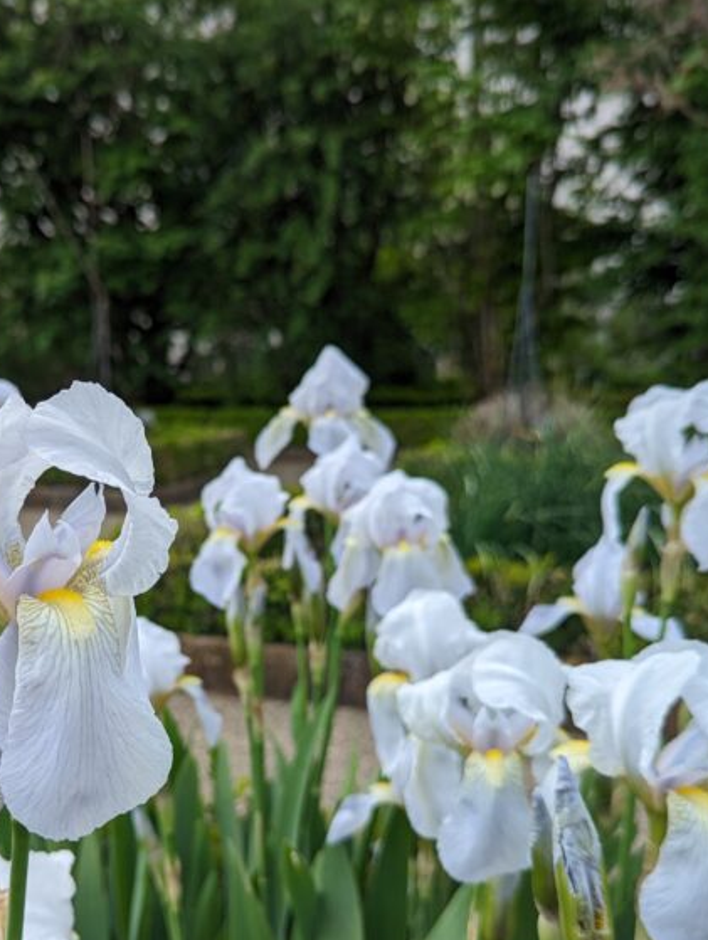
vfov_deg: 42.7
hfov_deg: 32.7
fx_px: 1197
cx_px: 246
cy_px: 552
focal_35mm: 44
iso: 43
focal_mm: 6.81
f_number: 1.85
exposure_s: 1/1332
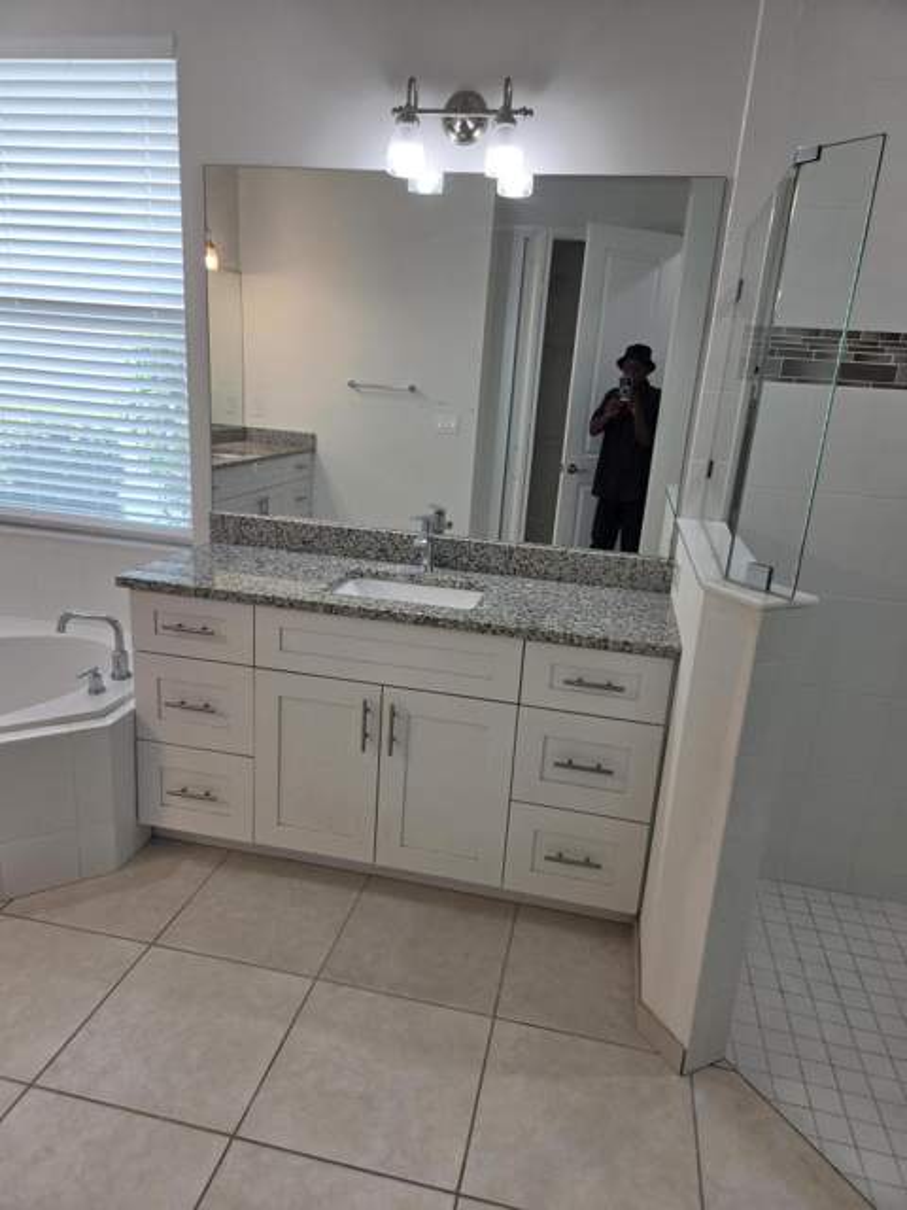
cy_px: 605
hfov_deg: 58.9
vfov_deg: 73.9
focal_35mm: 23
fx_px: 804
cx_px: 454
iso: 32
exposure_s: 1/120
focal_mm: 5.4
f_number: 1.8
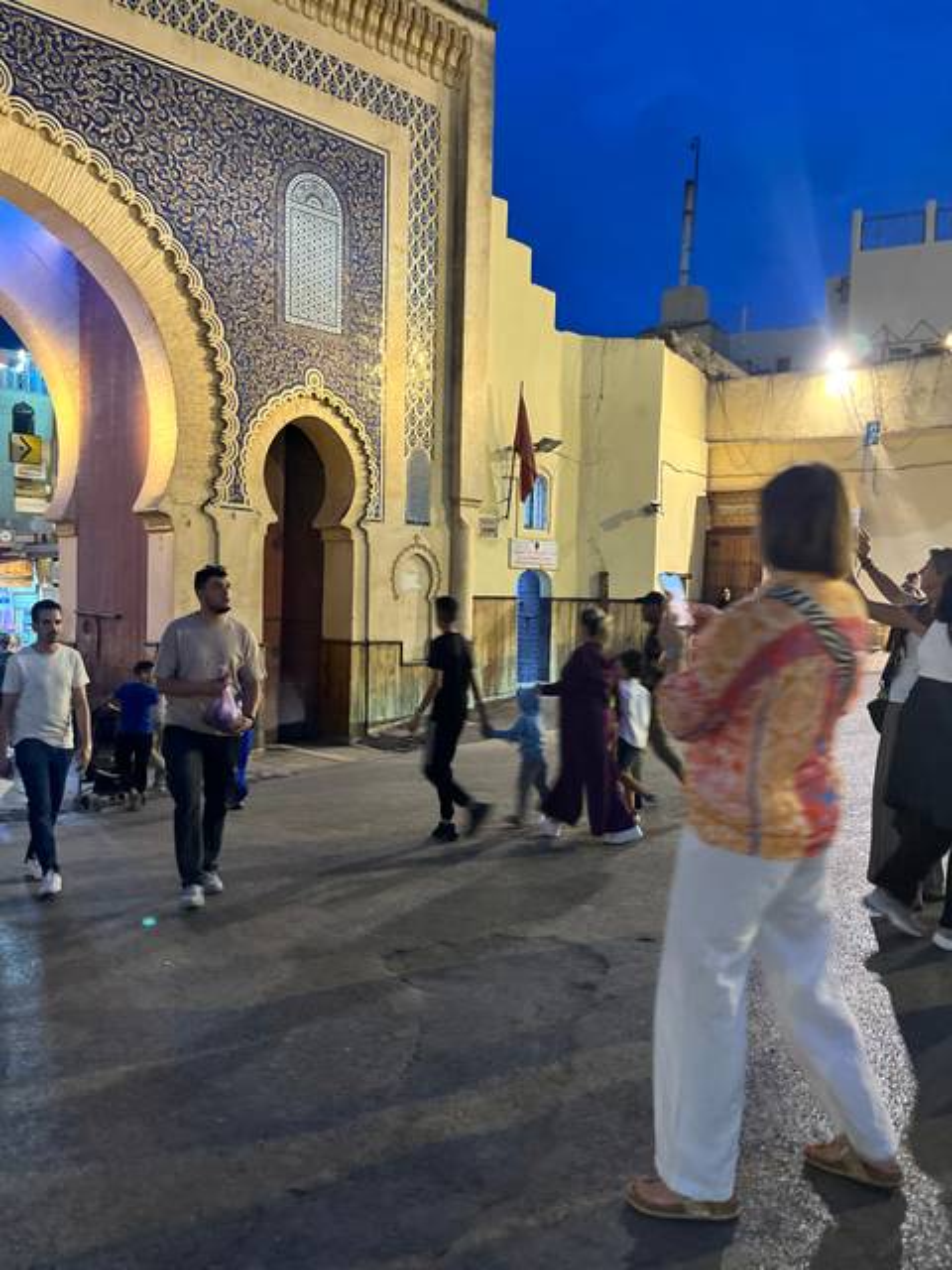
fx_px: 953
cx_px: 476
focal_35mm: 26
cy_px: 635
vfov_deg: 67.3
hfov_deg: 53.1
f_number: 1.6
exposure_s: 1/25
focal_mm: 5.1
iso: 500
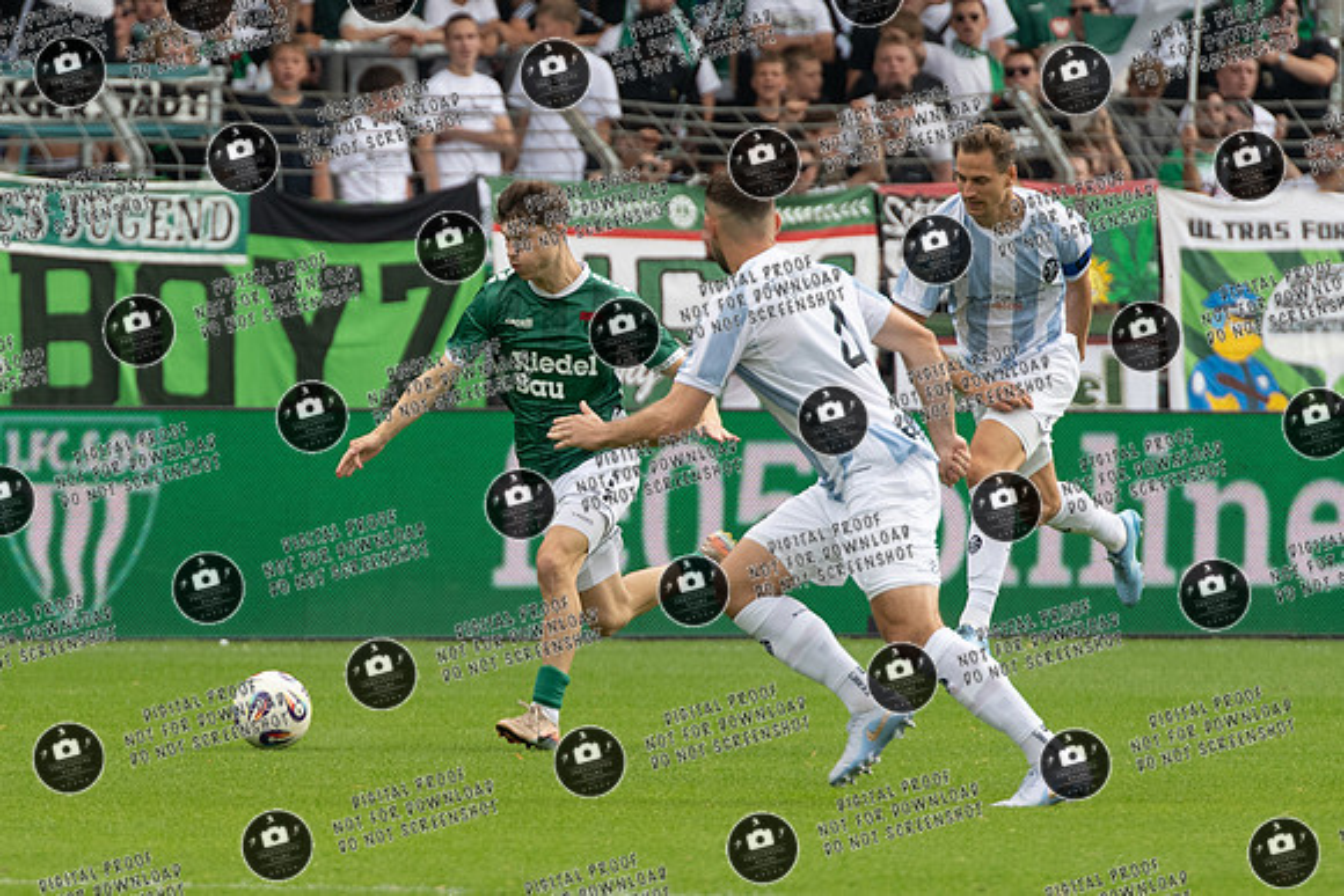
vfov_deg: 2.5
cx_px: 454
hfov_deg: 3.8
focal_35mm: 544
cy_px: 505
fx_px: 20308
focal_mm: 200
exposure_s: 1/1250
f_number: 3.5
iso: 320
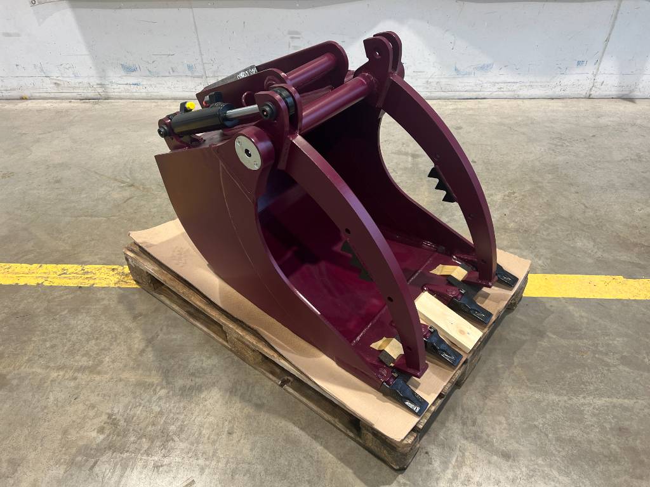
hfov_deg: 67.3
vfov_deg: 53.1
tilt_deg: -41.9
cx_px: 325
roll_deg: +2.7
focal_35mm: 26
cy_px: 244
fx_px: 488
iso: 125
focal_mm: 5.7
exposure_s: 1/121
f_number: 1.5
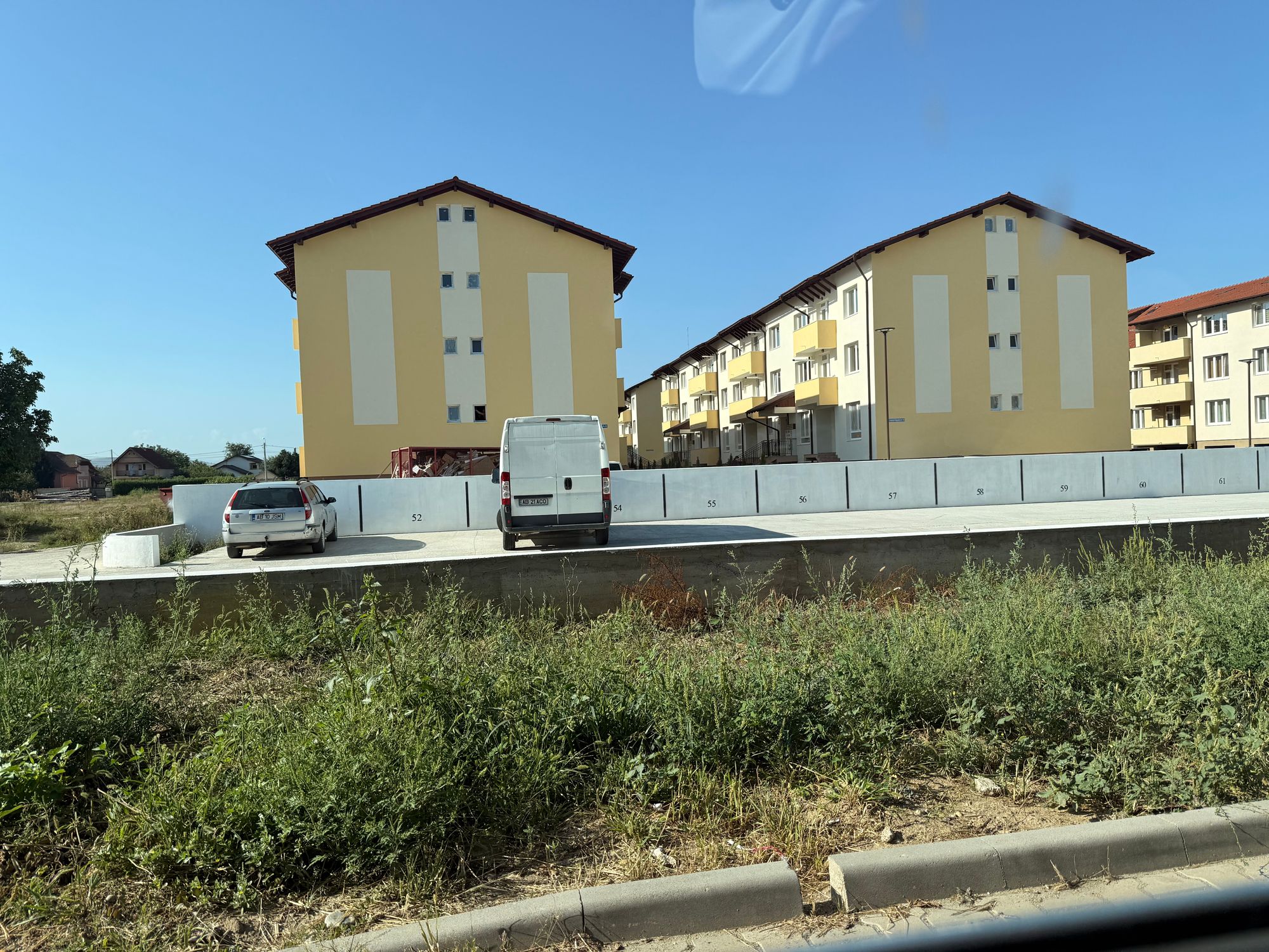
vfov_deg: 56.8
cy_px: 476
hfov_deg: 71.6
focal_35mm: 24
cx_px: 634
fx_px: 880
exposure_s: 1/4167
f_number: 1.78
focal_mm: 6.76
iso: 80
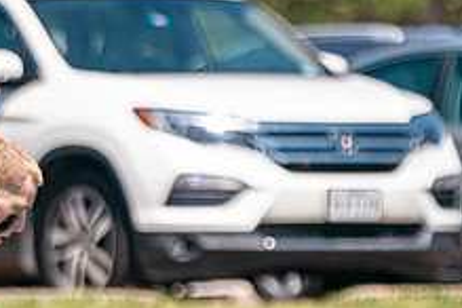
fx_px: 14719
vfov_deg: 1.2
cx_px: -31
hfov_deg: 1.8
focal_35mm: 1147
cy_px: 328
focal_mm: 200
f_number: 2.8
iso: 640
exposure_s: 1/8000
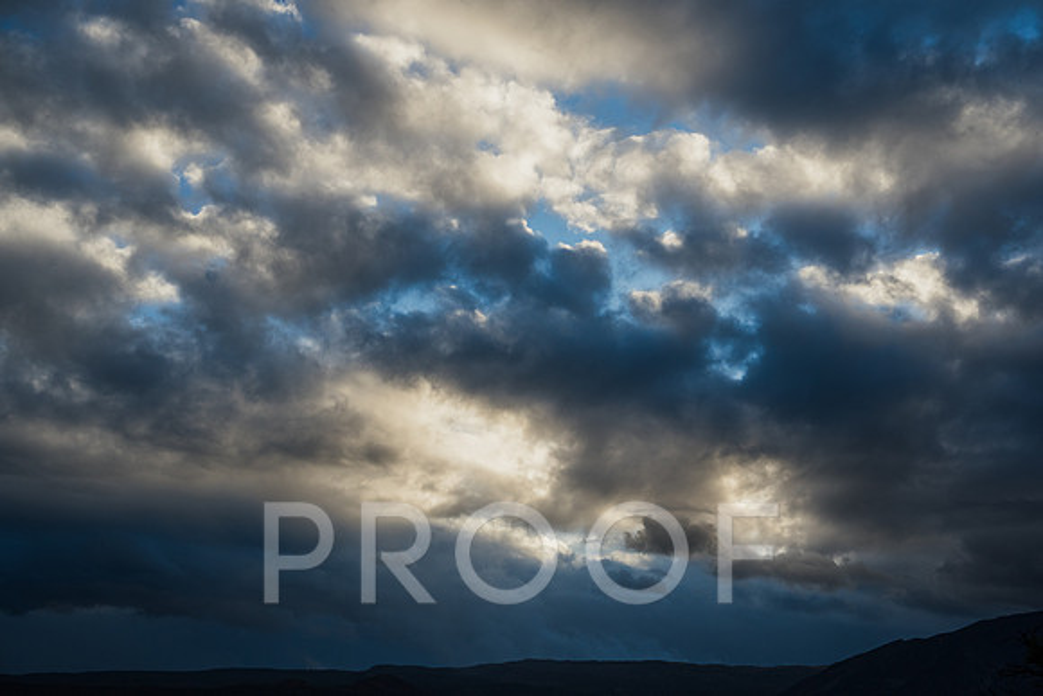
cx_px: 522
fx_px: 1325
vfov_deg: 29.4
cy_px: 348
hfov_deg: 43.0
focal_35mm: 46
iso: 250
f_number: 4.5
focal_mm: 45
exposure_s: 1/2000
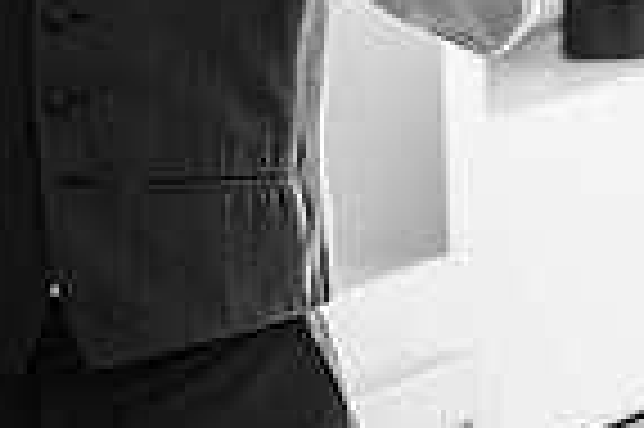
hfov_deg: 6.0
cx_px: 158
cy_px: -342
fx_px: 6147
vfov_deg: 4.0
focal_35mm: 344
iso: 180
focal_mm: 85
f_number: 1.8
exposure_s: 1/200
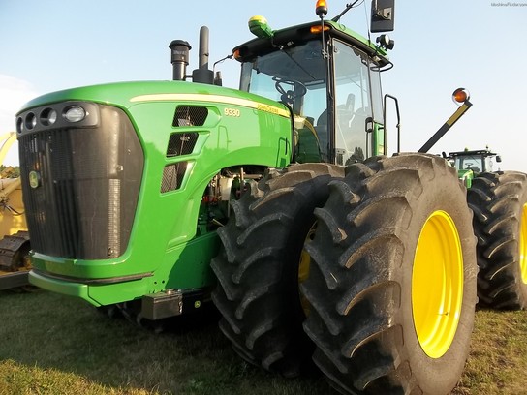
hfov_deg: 65.3
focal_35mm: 27
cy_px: 198
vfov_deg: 51.4
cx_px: 264
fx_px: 411
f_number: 3.5
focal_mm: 4.9
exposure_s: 1/400
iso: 80
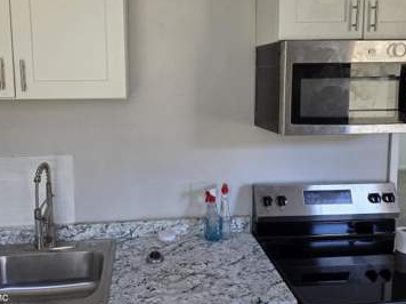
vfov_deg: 44.9
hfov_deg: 58.2
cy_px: 109
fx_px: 363
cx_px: 176
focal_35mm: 31
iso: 200
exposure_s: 1/180
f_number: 1.7
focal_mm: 6.3
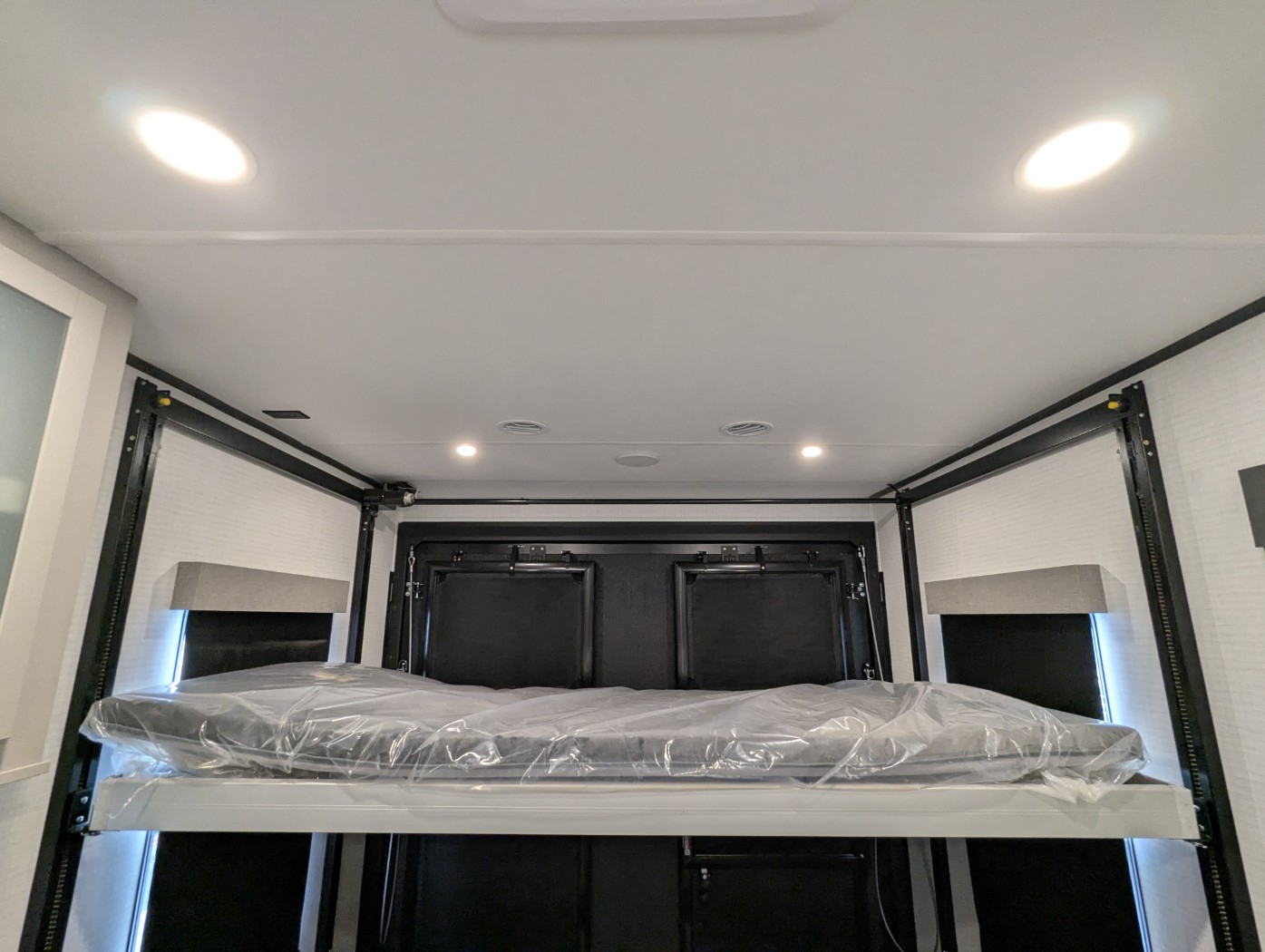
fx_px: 585
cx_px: 632
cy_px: 476
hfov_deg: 94.4
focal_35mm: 16
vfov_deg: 78.2
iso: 265
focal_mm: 2.35
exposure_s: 1/33
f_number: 2.2
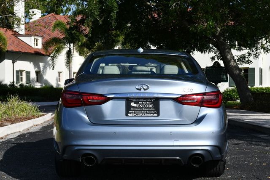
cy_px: 90
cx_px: 135
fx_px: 510
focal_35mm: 68
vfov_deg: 20.1
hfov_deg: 29.6
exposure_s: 1/250
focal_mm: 34
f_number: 8
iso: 100
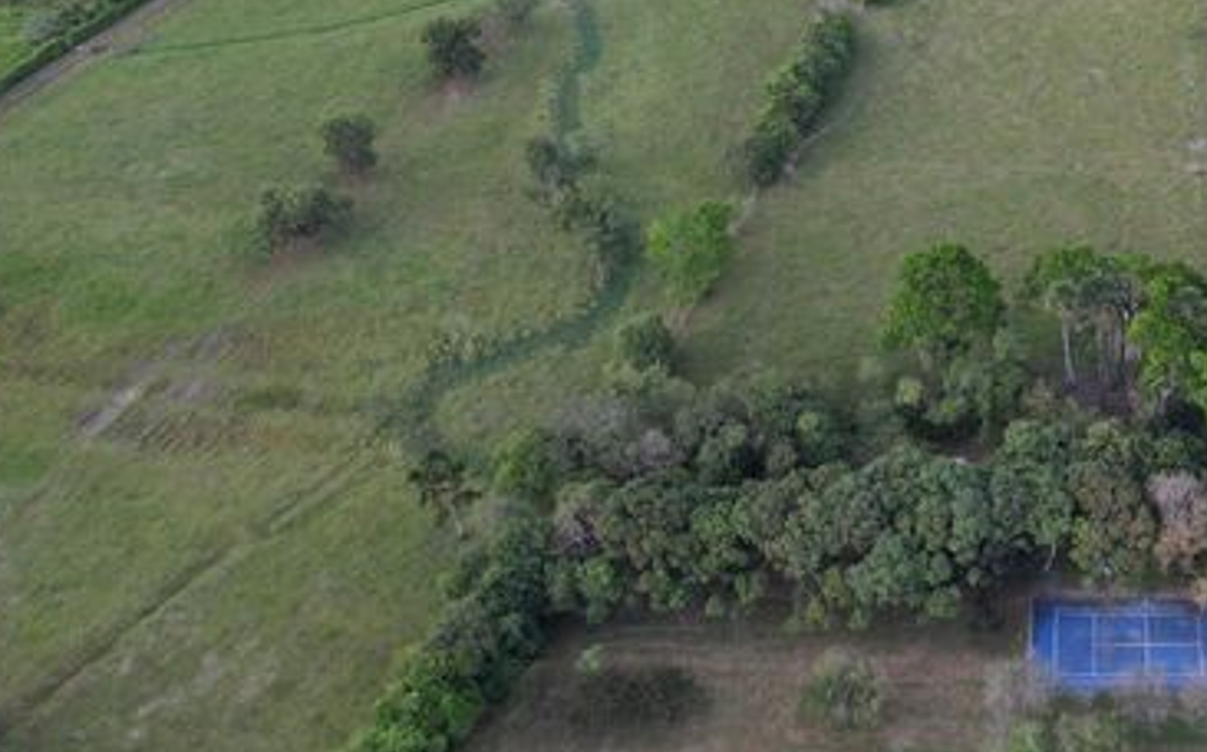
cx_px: 1085
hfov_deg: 40.3
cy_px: 76
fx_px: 1512
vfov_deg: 27.0
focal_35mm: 46
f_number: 2.8
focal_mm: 8.38
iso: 100
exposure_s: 1/15
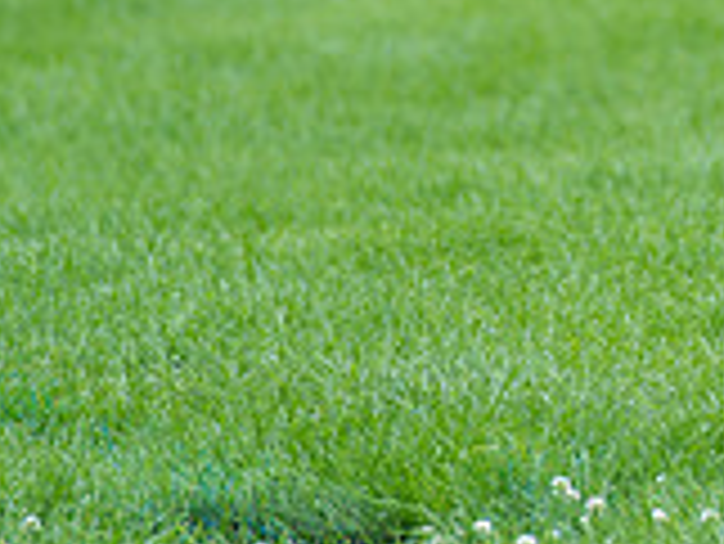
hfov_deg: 2.3
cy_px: -139
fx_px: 17833
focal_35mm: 852
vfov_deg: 1.7
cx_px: 1450
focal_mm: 200
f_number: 5
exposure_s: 1/250
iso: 200
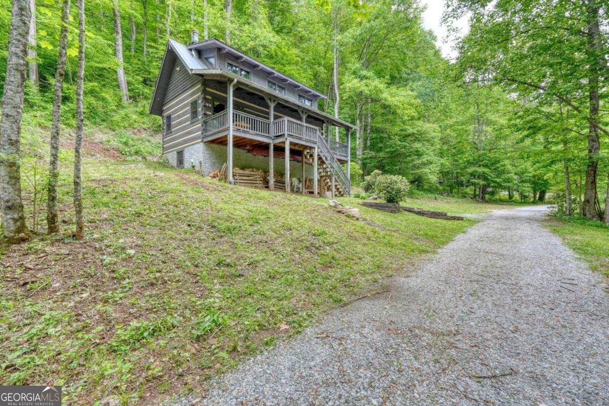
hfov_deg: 100.4
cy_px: 203
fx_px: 254
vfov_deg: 77.3
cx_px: 304
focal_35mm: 15
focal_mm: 10
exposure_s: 1
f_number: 9
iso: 100
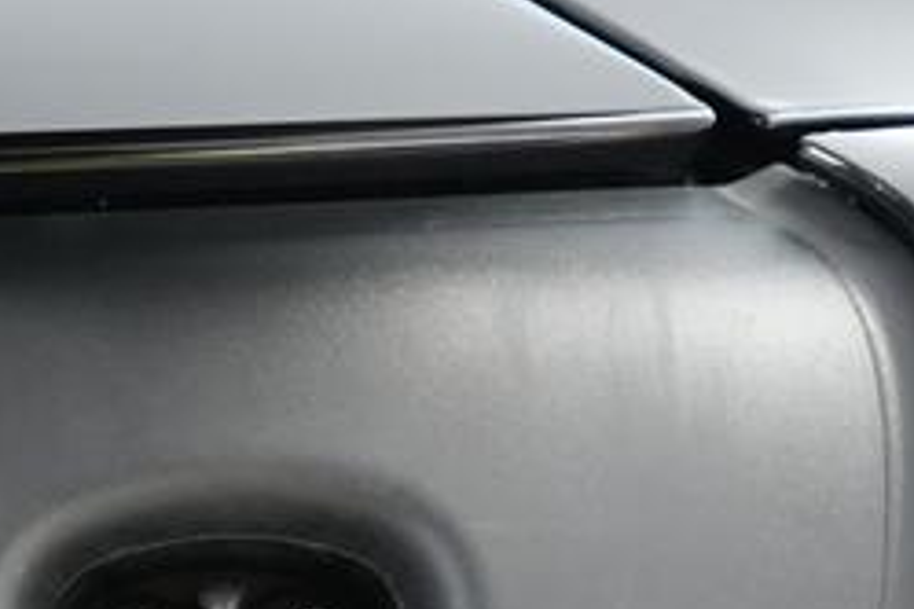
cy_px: 708
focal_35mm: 72
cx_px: 198
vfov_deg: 18.1
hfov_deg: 27.6
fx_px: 1828
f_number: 2.8
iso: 12800
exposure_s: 1/320
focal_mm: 28
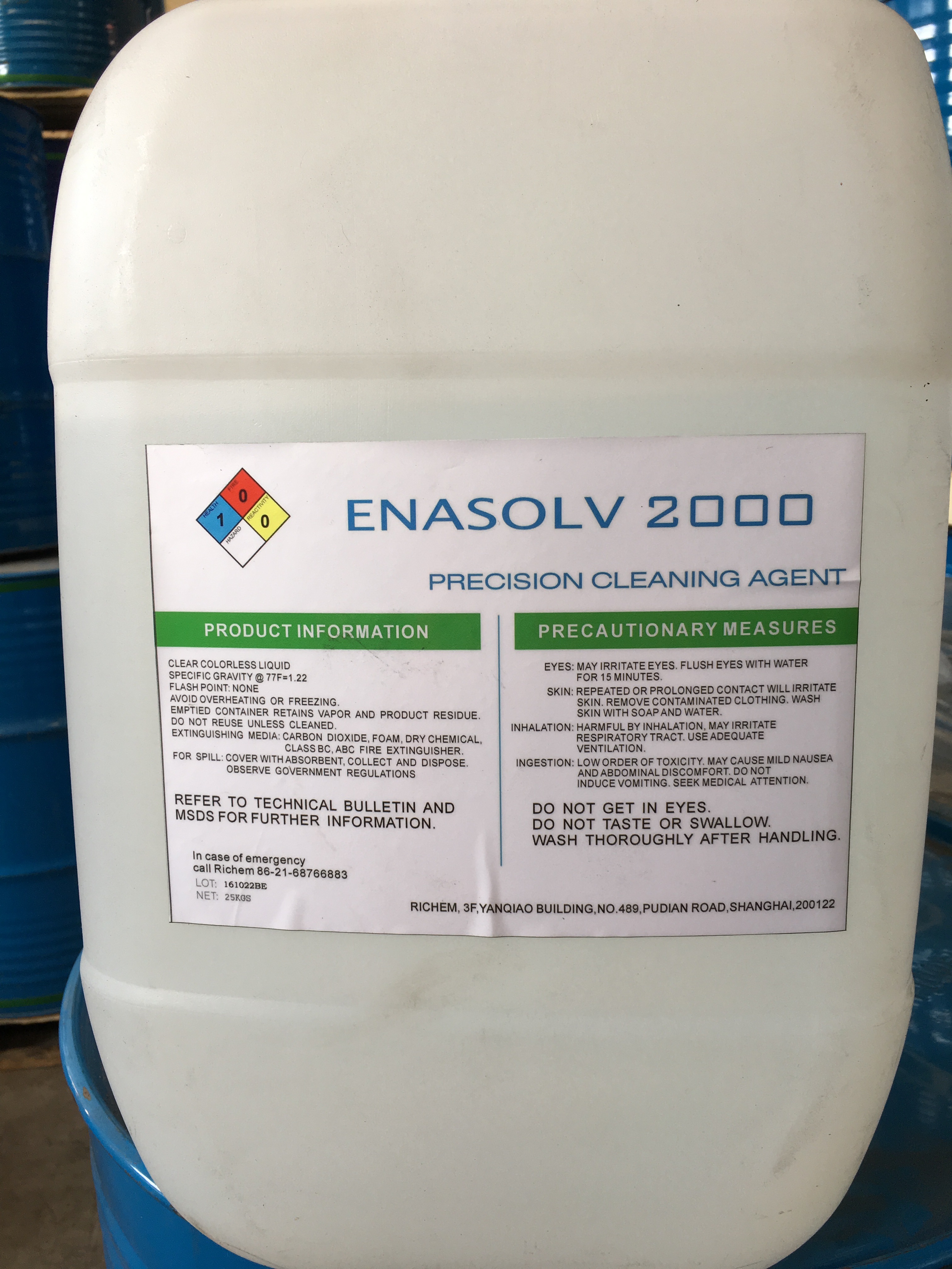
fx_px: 1063
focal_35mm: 29
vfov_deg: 61.7
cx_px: 476
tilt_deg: -12.1
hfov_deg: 48.2
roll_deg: +3.0
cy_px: 634
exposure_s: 1/50
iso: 25
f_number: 2.2
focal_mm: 4.15
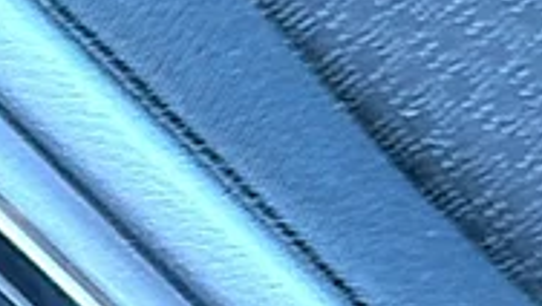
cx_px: -300
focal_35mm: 150
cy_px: 559
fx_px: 2157
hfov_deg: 13.4
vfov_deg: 7.8
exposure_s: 1/42
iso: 200
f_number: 1.78
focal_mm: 6.86
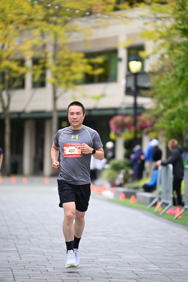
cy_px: 141
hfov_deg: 6.9
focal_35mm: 200
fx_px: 1566
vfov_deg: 10.3
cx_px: 94
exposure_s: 1/2000
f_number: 2.8
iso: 640
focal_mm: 200
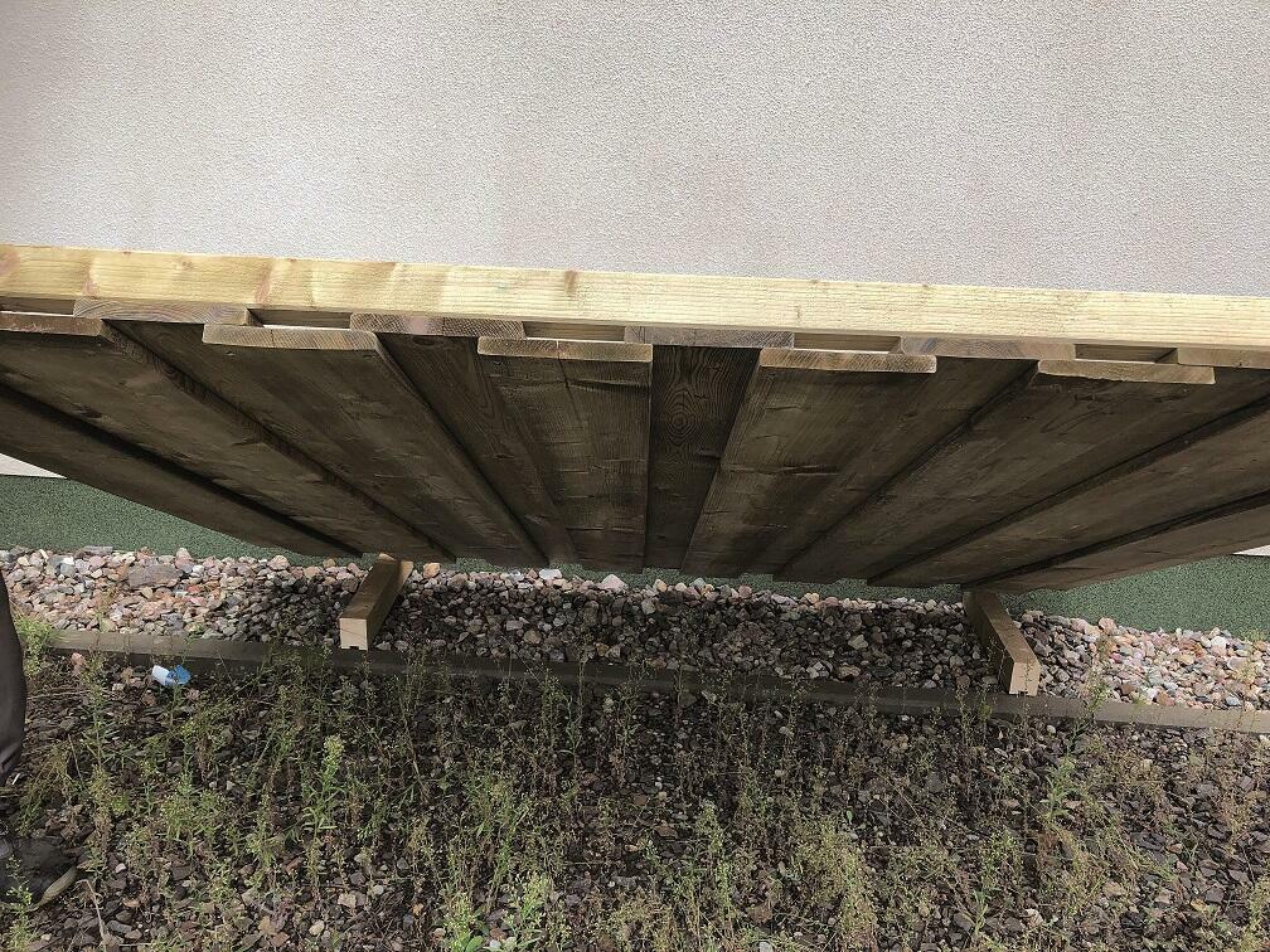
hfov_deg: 63.4
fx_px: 1027
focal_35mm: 28
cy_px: 476
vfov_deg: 49.7
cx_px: 635
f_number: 1.8
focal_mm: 3.99
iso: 20
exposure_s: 1/318
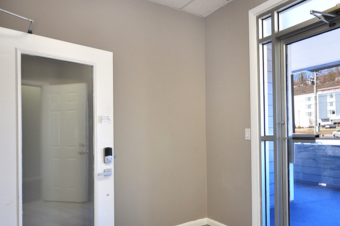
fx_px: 255
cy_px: 127
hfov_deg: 65.4
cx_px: 231
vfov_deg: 47.7
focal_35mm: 27
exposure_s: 1/60
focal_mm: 10
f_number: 4
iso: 200
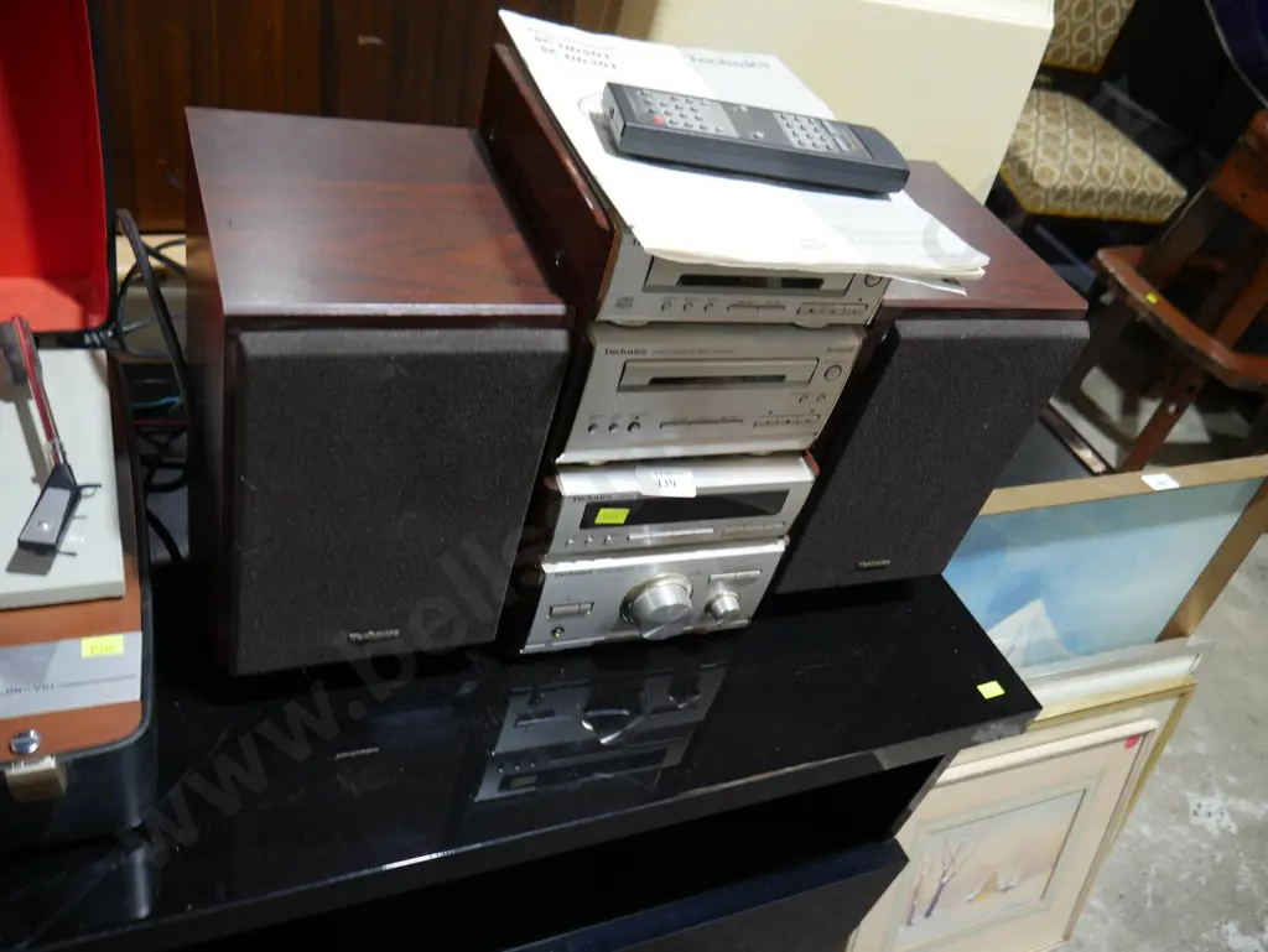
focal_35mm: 28
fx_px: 1026
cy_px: 476
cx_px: 634
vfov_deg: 49.8
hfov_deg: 63.4
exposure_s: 1/60
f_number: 3.5
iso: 320
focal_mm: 14
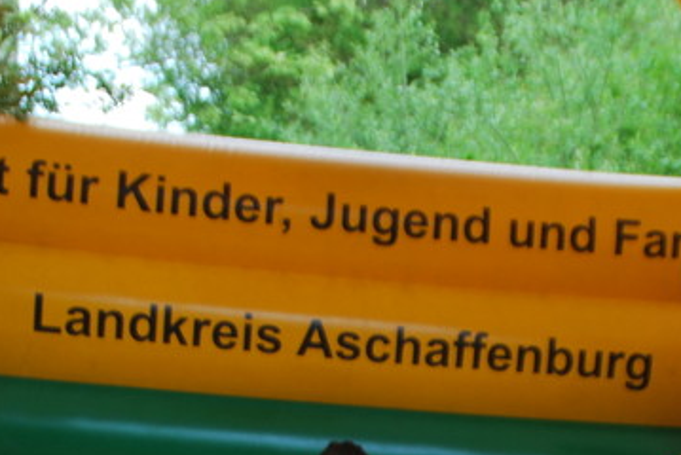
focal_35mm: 117
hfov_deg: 17.4
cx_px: 511
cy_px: 627
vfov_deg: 11.4
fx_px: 2215
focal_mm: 28
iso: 160
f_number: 5.6
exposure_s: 1/125
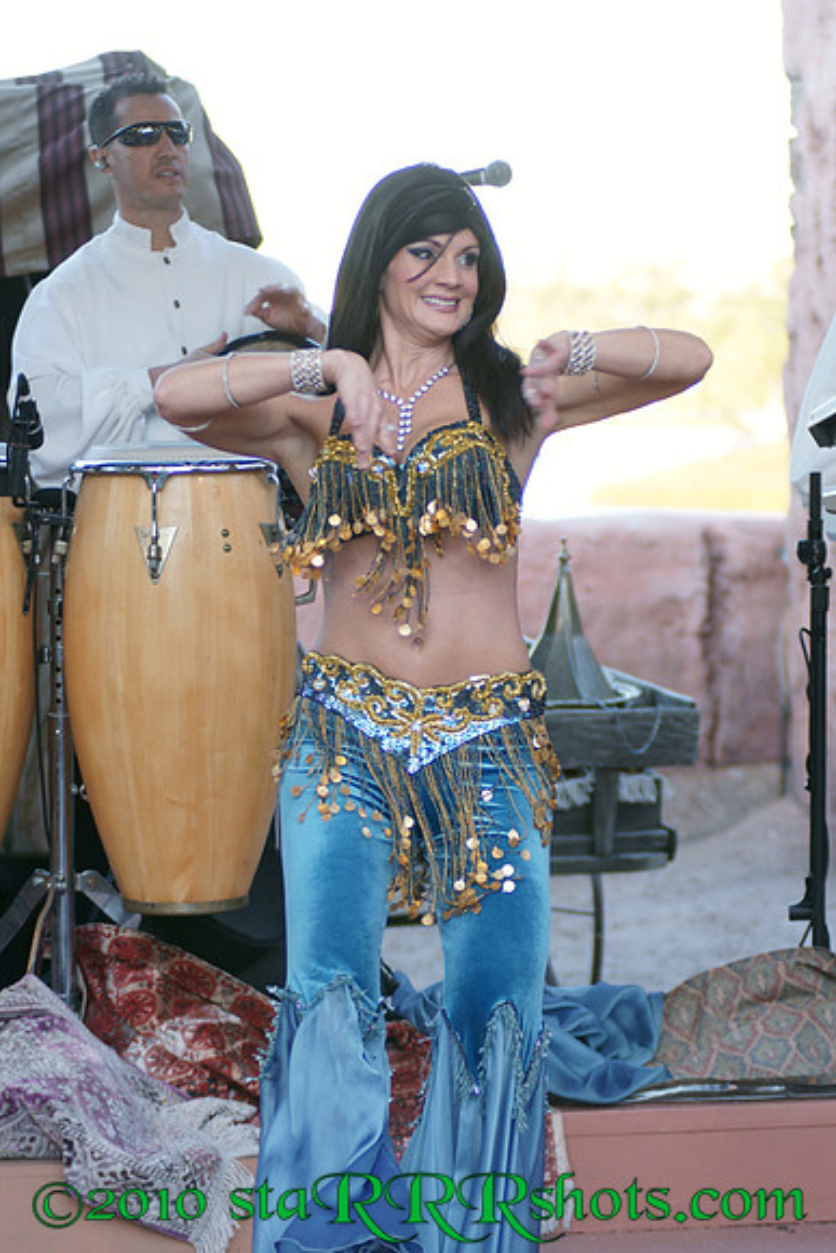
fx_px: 4177
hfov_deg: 11.4
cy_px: 626
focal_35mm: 120
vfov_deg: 17.1
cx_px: 418
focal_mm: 80
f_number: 3.5
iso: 400
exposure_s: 1/200
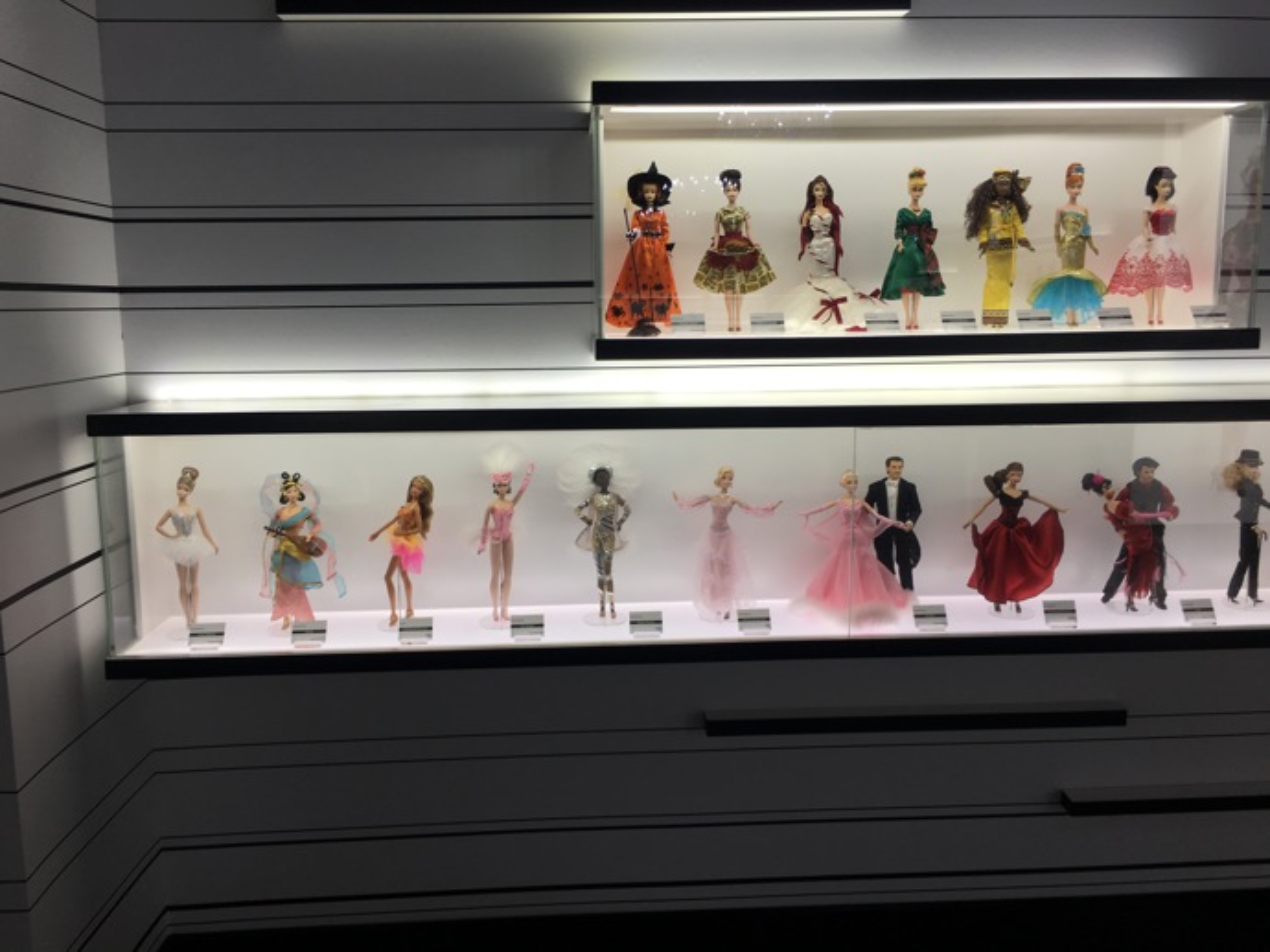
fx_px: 1064
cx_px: 635
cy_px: 476
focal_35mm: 29
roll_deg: +0.5
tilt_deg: -8.4
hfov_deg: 61.7
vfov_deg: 48.2
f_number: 2.2
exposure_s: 1/60
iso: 25
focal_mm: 4.15
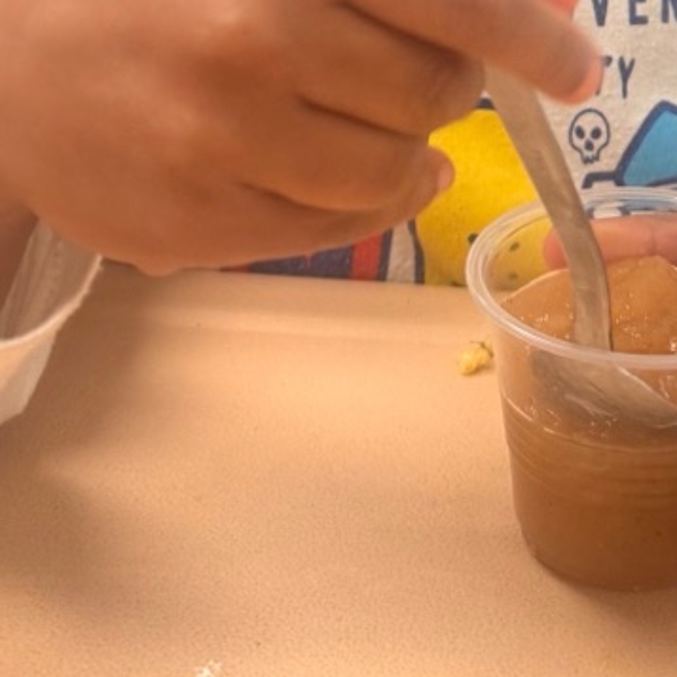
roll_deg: -3.6
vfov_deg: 16.6
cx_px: 622
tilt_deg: -17.0
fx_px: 2102
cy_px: -336
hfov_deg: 18.0
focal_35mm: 95
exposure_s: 1/60
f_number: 1.78
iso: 160
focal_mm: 6.76
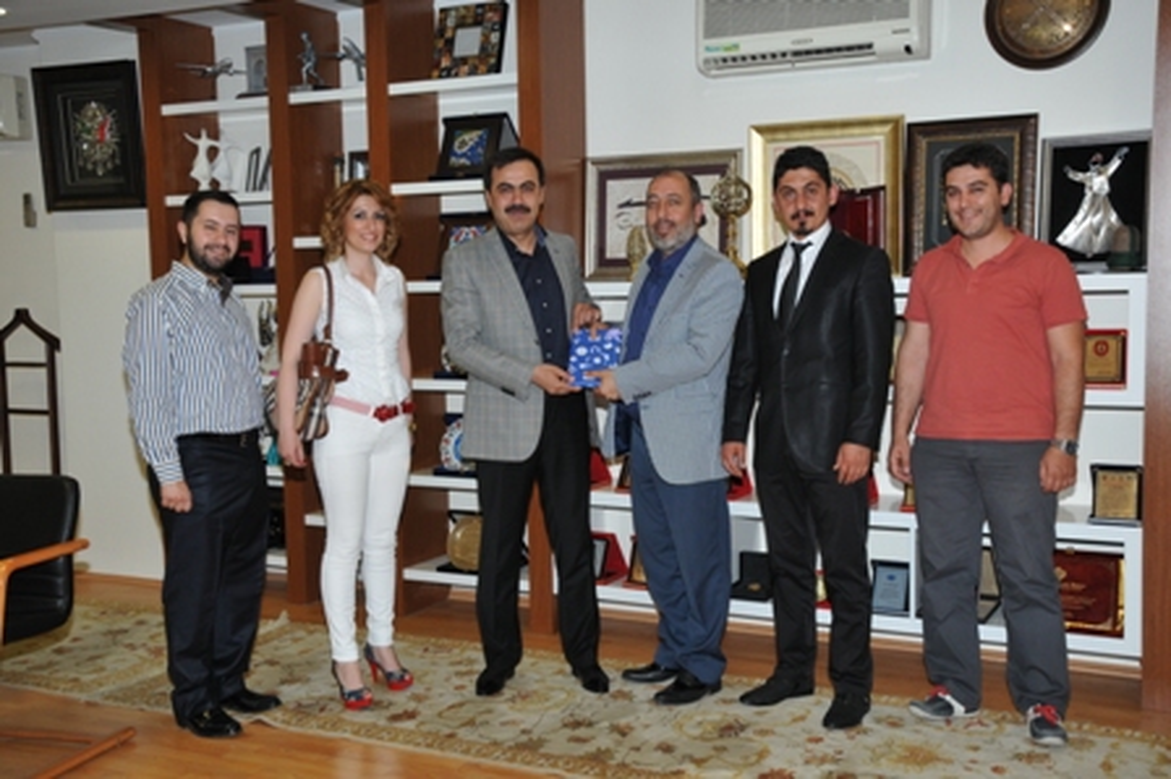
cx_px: 586
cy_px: 390
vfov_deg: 31.8
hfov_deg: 46.4
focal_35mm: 42
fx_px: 1365
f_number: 6.3
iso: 500
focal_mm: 28
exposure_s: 1/60
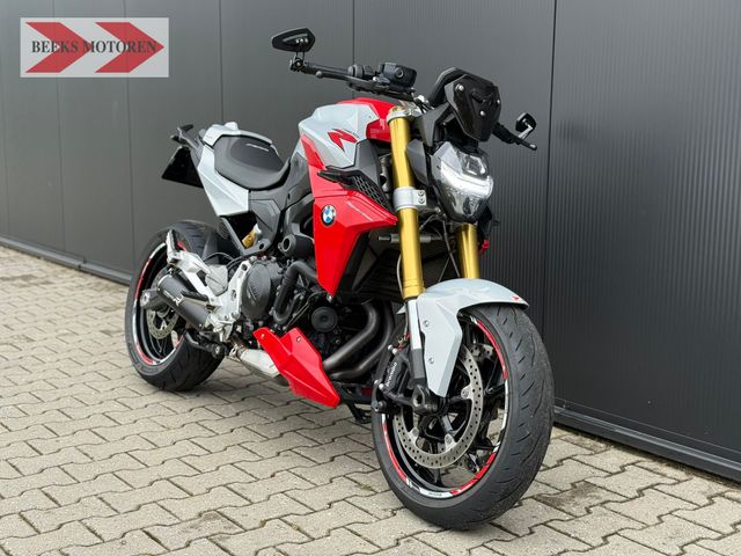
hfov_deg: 39.7
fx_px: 1028
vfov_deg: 30.3
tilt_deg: -8.2
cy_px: 278
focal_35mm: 48
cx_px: 370
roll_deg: -0.7
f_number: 1.78
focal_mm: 6.76
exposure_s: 1/754
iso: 80
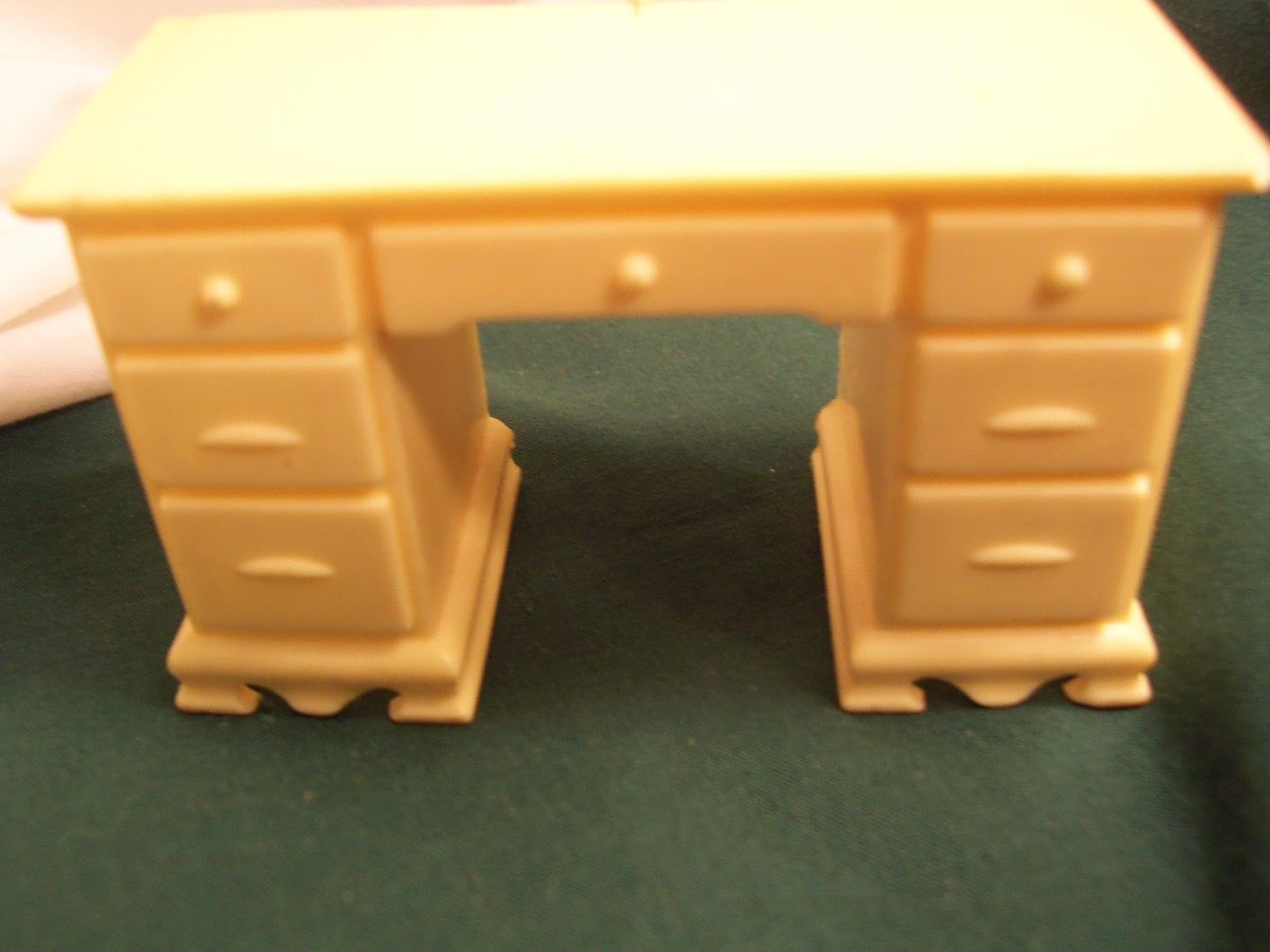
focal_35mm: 37
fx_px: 1357
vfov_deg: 38.7
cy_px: 476
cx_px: 635
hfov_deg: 50.1
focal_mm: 5.6
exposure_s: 1/90
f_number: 2.8
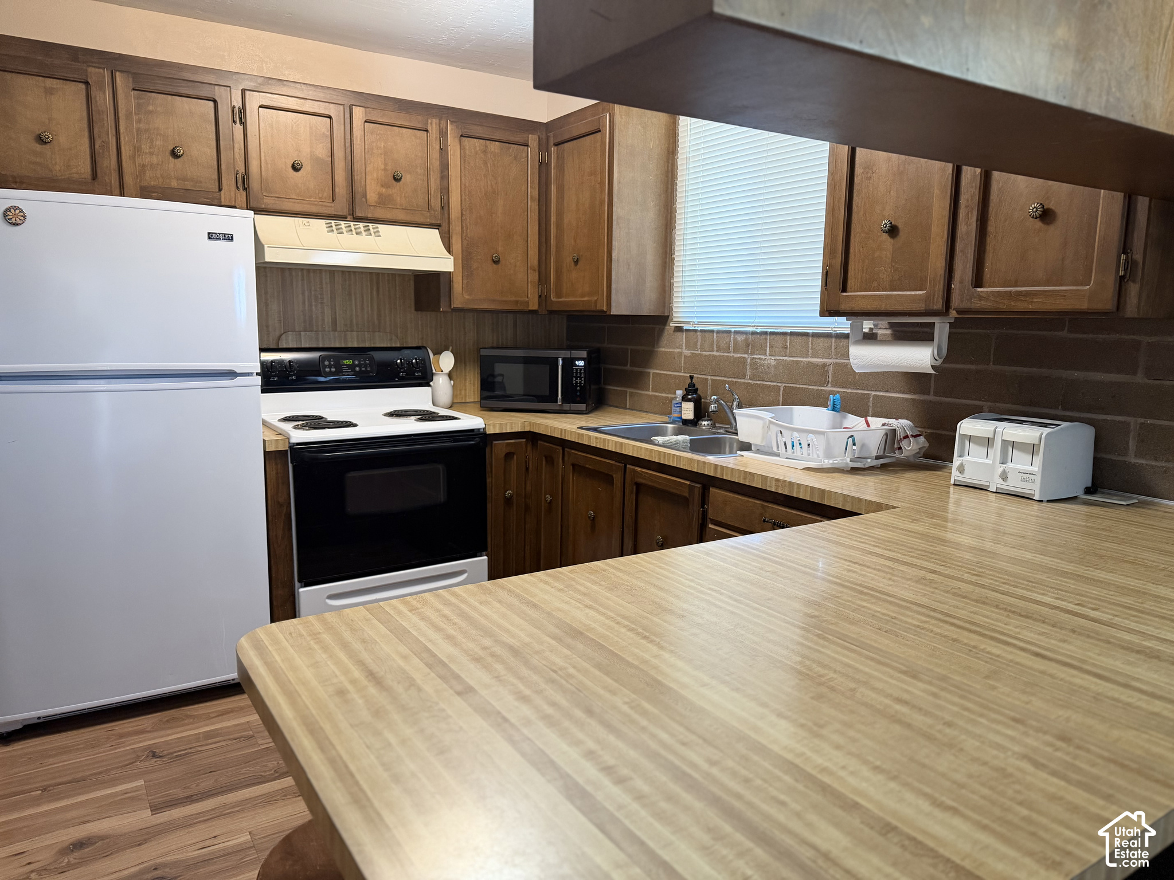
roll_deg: -0.3
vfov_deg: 56.8
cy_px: 440
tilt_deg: -8.8
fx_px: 814
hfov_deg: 71.6
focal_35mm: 24
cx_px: 587
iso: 320
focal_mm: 6.76
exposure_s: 1/60
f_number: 1.78
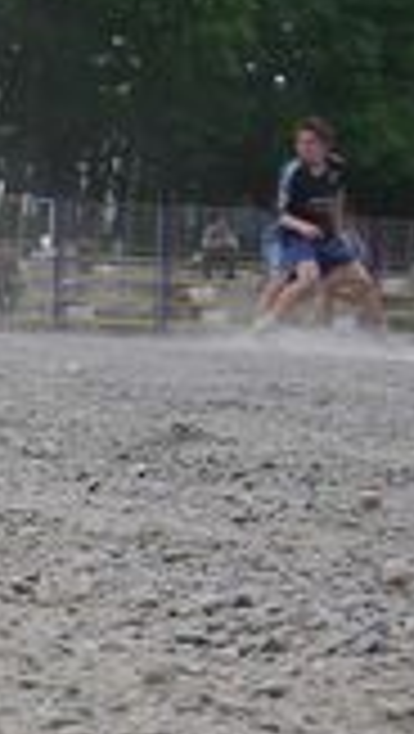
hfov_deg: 9.3
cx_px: -576
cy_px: 601
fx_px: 2277
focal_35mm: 117
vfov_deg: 18.1
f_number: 5.8
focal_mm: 5.95
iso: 50
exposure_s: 1/148
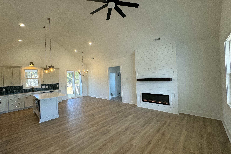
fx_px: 96
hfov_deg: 100.4
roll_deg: +1.7
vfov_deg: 77.3
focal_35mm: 15
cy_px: 78
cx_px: 114
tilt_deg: -1.0
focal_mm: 2.22
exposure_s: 1/120
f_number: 2.2
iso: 125
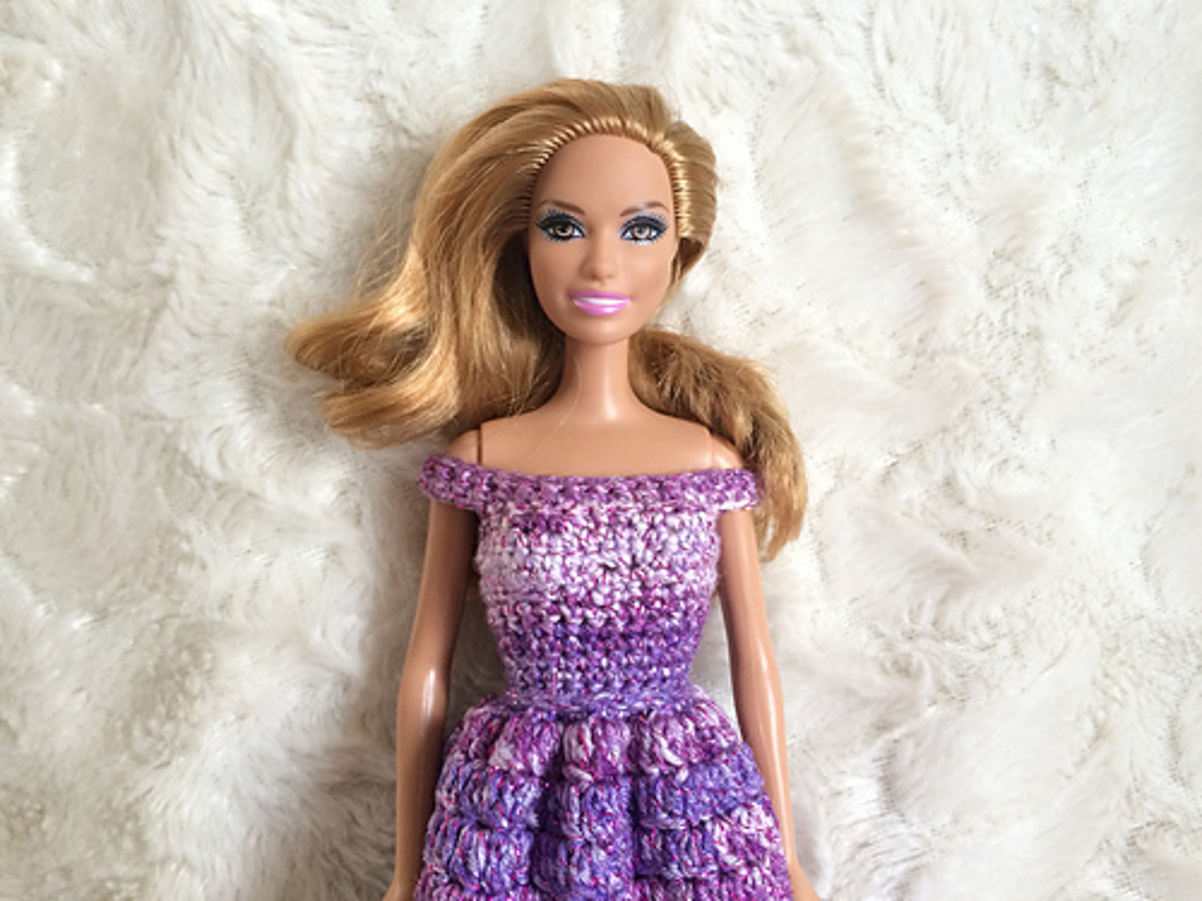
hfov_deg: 61.7
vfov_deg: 48.2
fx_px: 1007
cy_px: 450
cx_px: 601
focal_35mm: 29
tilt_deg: -34.4
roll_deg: -3.1
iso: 160
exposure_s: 1/30
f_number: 2.2
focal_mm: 4.15
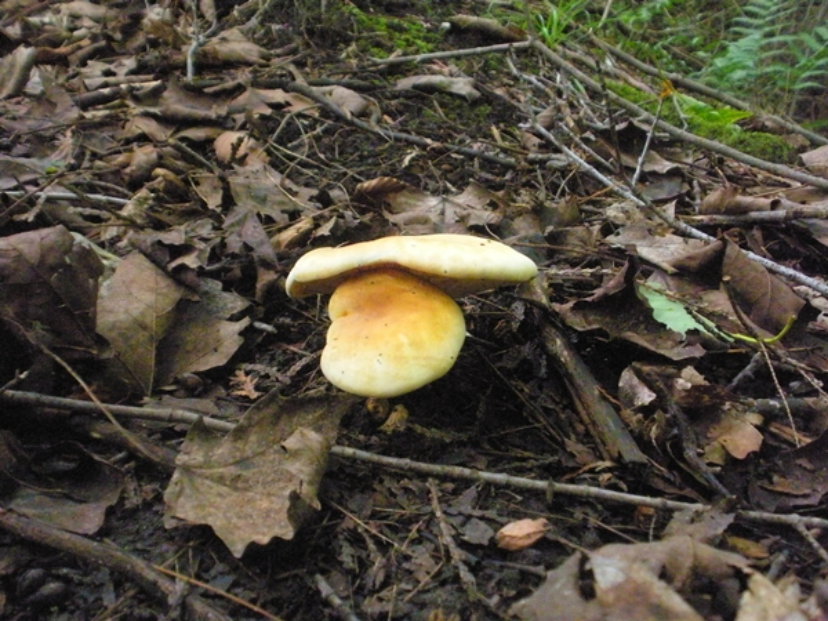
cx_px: 414
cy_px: 310
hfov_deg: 42.9
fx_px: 1052
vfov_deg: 32.9
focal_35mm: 44
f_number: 4
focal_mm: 7.7
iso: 1600
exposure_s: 1/116
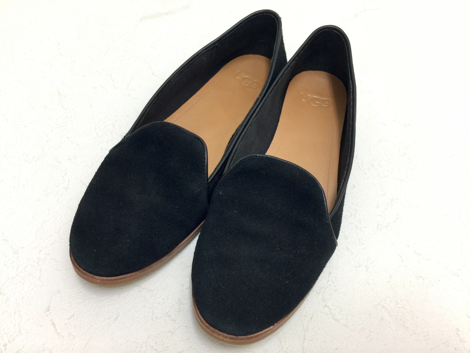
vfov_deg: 48.2
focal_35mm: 29
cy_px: 176
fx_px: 394
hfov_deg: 61.7
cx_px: 235
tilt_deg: -54.1
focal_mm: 4.15
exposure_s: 1/15
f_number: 2.2
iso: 40
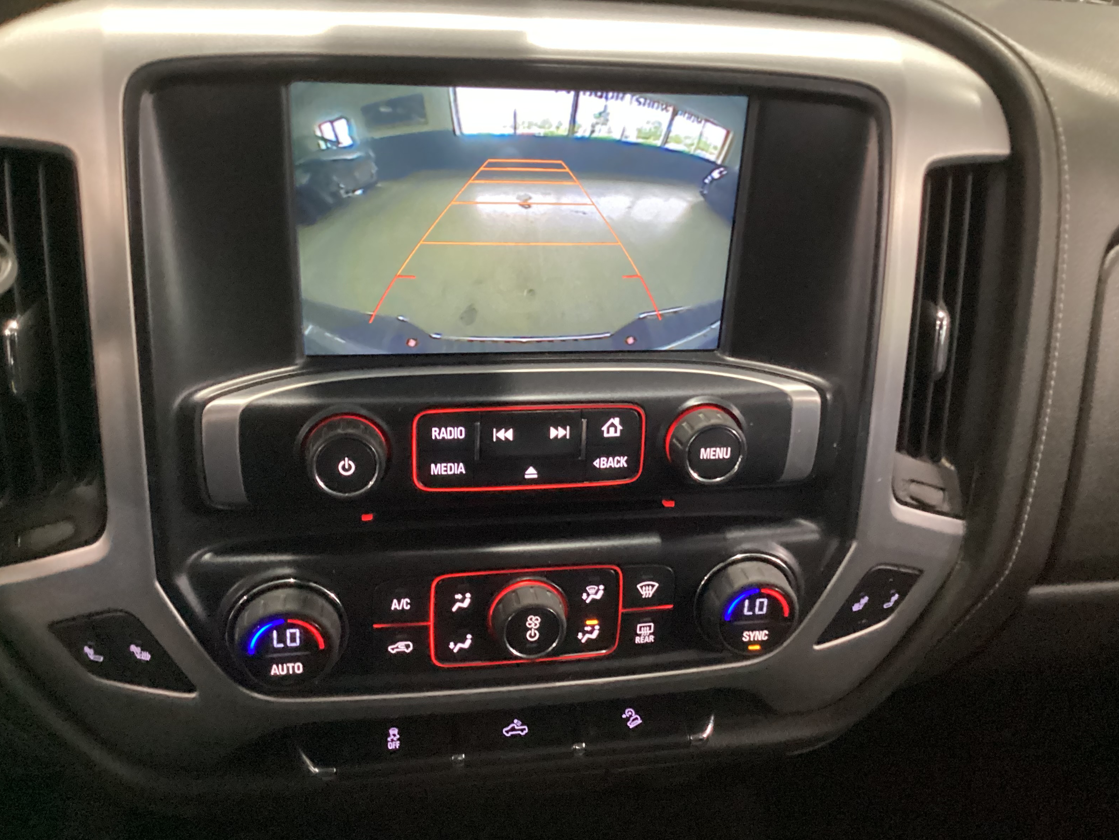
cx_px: 551
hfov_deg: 56.8
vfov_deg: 44.2
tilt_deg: -29.7
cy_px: 428
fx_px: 1035
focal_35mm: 32
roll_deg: -4.7
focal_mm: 3.3
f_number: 2.4
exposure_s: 1/25
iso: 800
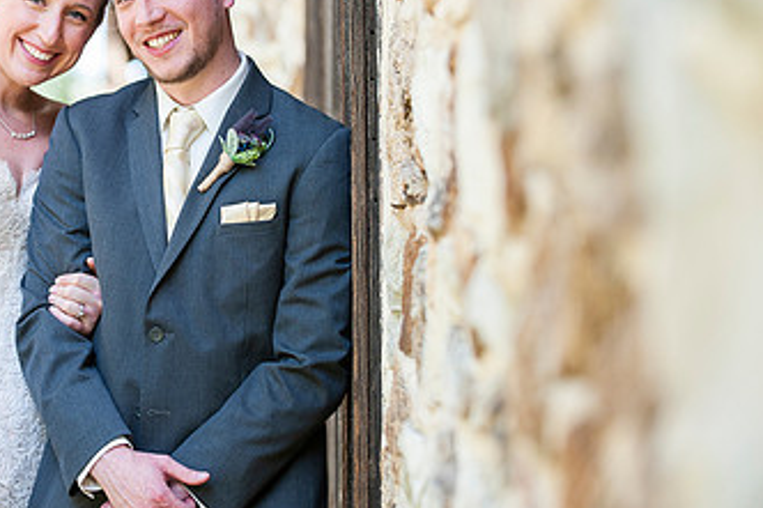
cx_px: 156
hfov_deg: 11.5
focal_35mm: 178
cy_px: 152
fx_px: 3771
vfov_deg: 7.7
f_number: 2.8
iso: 400
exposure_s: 1/500
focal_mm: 102
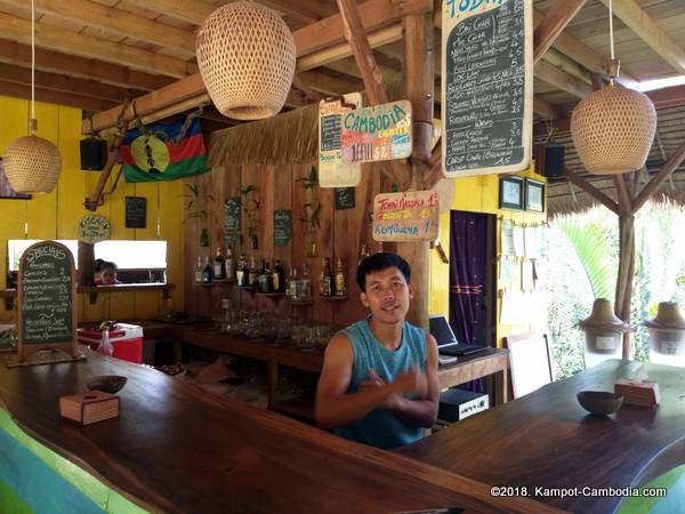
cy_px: 257
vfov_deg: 53.1
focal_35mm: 26
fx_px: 515
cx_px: 342
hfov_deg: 67.3
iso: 100
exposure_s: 1/33
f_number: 1.7
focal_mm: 3.93
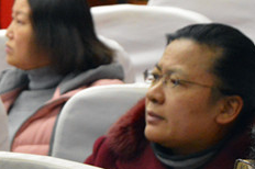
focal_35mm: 285
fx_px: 2014
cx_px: -48
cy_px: 81
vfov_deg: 4.8
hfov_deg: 7.2
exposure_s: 1/40
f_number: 5.6
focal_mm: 55
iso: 3200
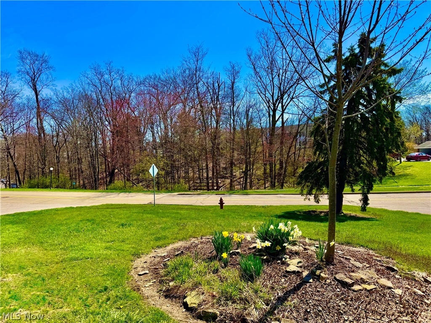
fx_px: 299
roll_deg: +1.1
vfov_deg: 56.8
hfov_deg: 71.6
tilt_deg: -1.5
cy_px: 162
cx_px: 216
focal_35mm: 24
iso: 80
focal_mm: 6.76
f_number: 1.78
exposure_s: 1/4310
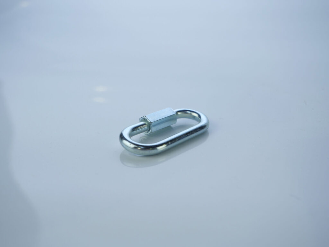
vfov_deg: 32.9
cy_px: 124
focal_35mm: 44
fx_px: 418
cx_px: 164
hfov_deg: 42.9
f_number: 4
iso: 200
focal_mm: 22
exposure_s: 1/160
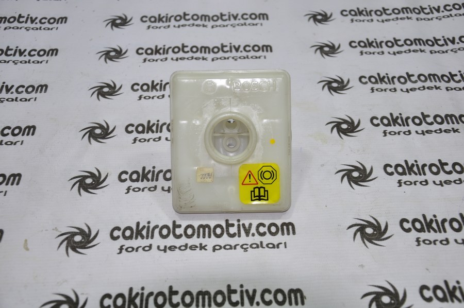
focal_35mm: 52
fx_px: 676
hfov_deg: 37.9
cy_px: 154
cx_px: 232
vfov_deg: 25.7
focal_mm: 35
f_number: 4.5
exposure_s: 1/60
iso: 200
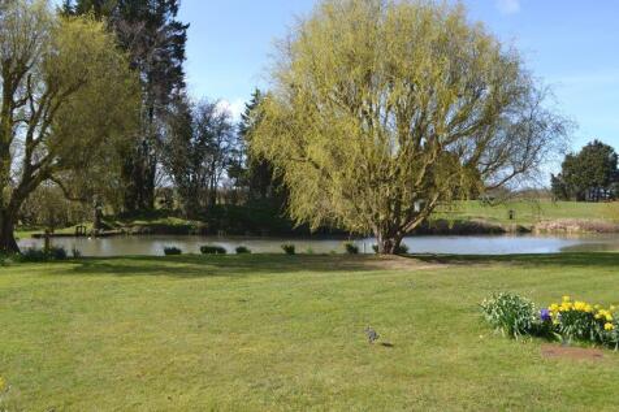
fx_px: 464
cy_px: 206
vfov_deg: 47.9
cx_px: 310
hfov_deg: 67.4
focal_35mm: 27
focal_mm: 18
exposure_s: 1/200
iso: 100
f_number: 7.1
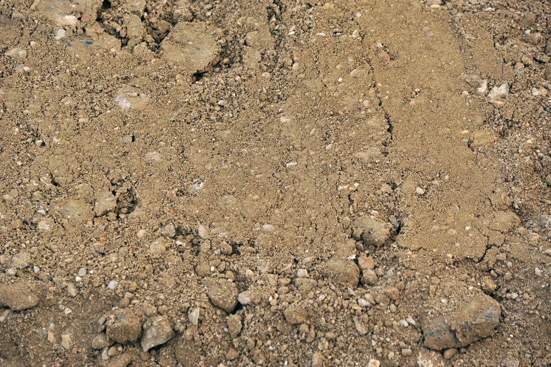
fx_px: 3059
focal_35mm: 200
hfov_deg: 10.3
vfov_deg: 6.9
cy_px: 184
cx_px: 276
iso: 400
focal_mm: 200
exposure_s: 1/160
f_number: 7.1
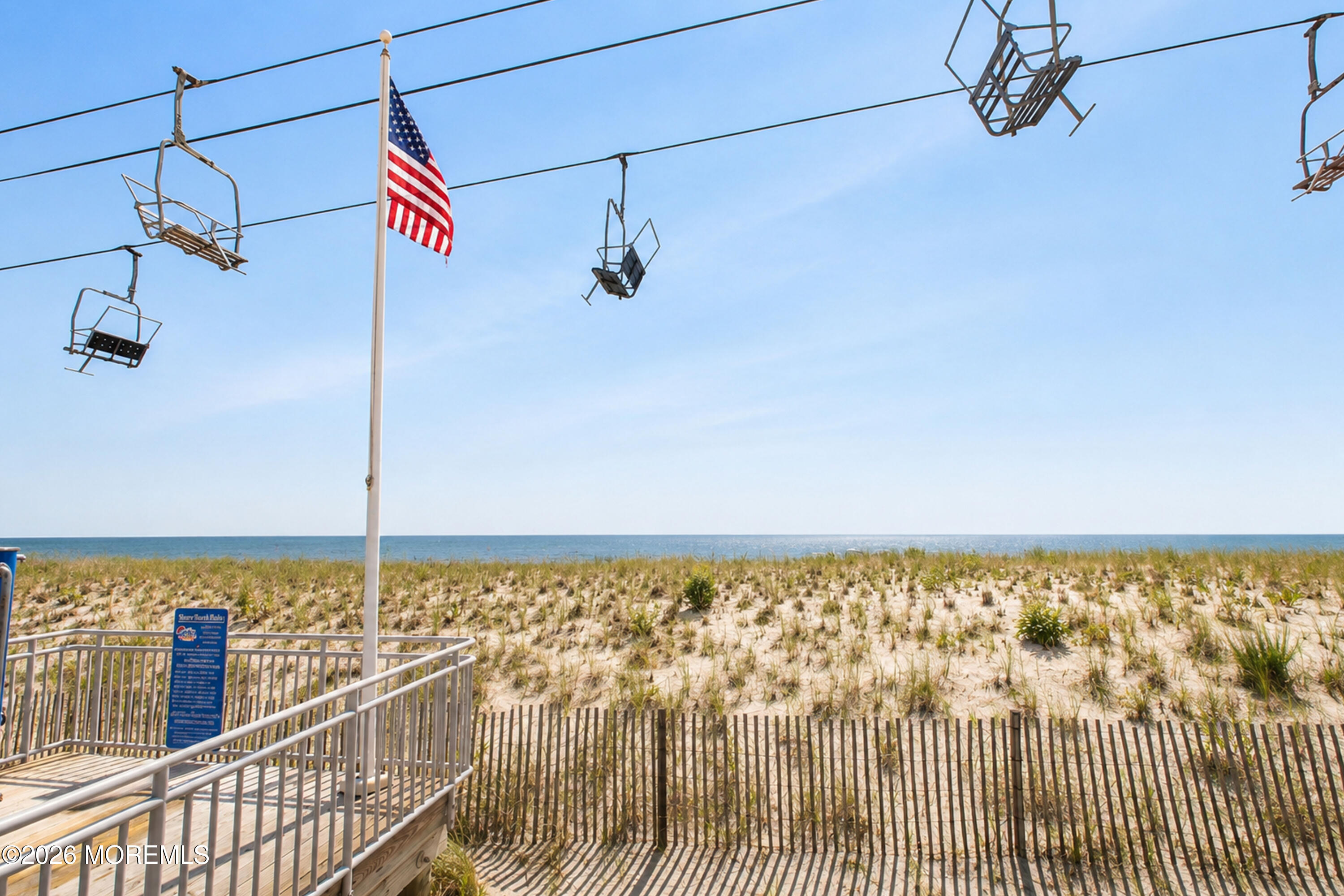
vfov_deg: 77.3
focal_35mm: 15
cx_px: 672
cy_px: 448
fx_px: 560
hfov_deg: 100.4
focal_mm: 10
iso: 320
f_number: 9
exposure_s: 1/500
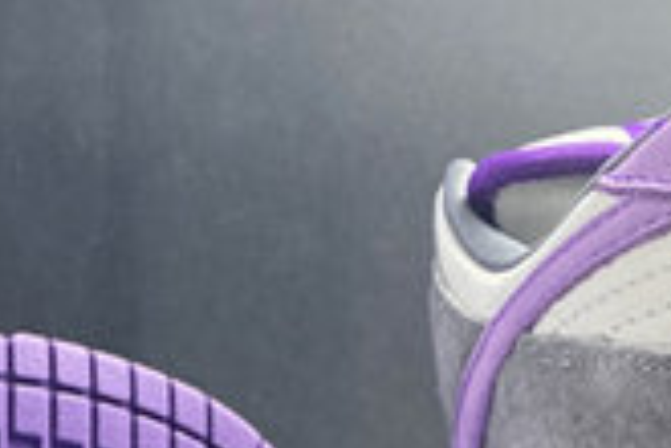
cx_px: 8
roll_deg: +1.2
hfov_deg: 17.4
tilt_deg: +4.3
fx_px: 2143
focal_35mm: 115
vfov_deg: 11.1
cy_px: 804
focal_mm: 4.25
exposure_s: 1/50
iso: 100
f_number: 1.8
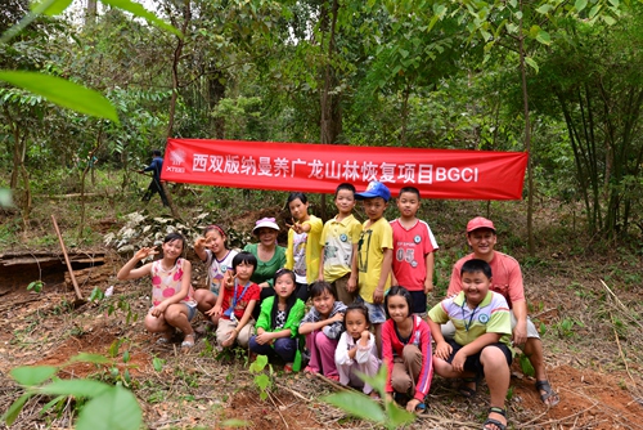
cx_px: 322
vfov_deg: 53.2
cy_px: 215
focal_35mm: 24
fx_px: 429
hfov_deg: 73.7
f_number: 5.6
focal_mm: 24
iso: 100
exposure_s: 1/125
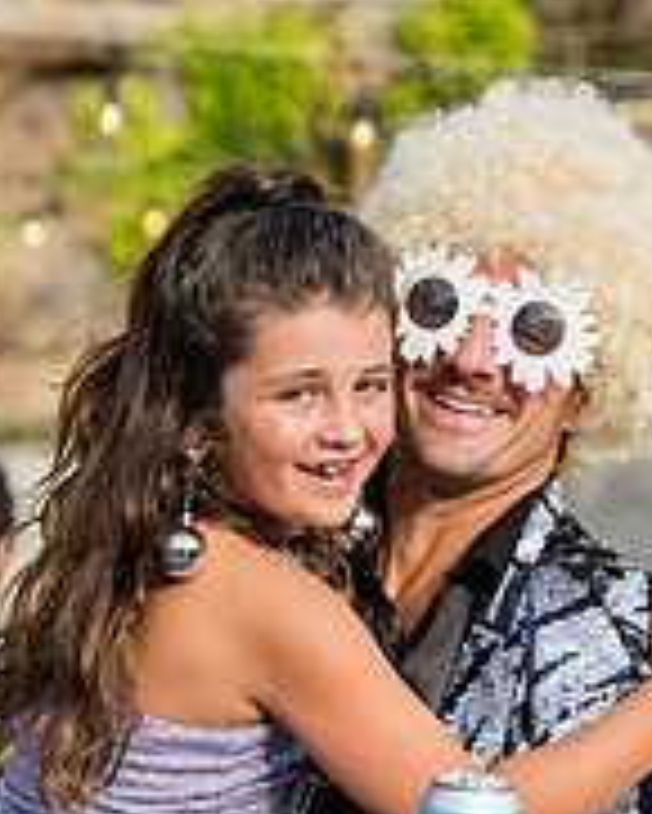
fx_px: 3205
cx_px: 283
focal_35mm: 133
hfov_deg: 11.6
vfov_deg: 14.4
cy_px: 576
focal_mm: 57
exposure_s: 1/1250
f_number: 2.8
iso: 200
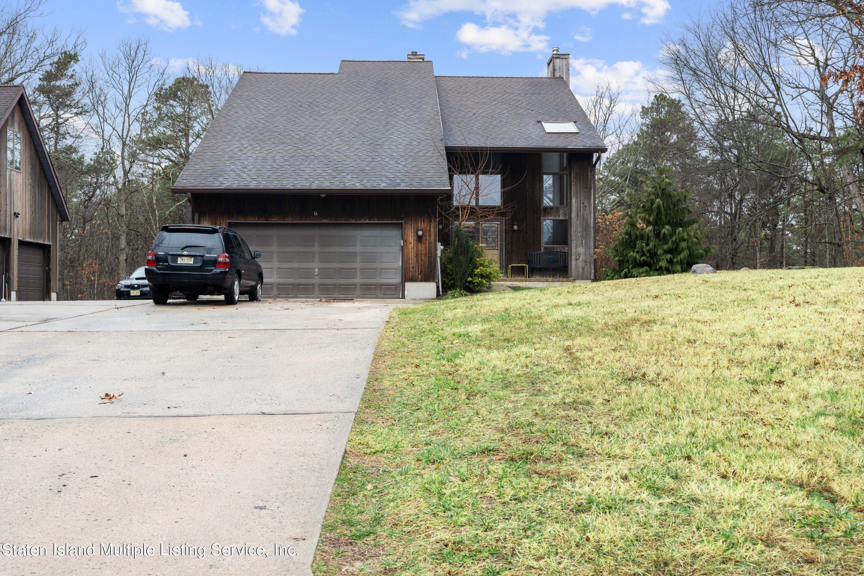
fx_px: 840
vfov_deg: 37.9
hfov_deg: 54.4
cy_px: 288
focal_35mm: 35
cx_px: 432
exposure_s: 1/4
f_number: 9
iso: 100
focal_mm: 35
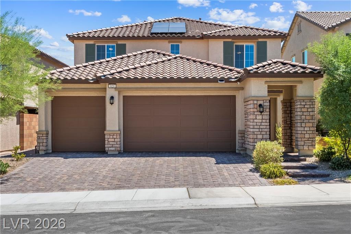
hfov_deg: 46.4
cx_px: 176
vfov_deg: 31.9
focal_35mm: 42
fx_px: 409
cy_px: 117
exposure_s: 1/8000
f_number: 8
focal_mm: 28
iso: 400
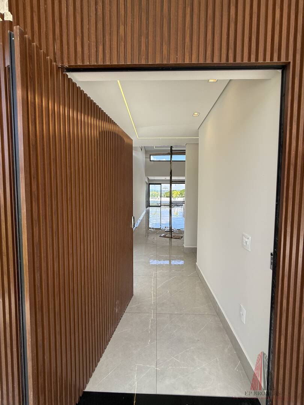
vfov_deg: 102.1
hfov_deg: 85.7
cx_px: 152
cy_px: 202
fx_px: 164
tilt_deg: -1.6
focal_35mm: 14
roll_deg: -1.0
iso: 64
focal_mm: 2.22
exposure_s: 1/461
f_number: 2.2
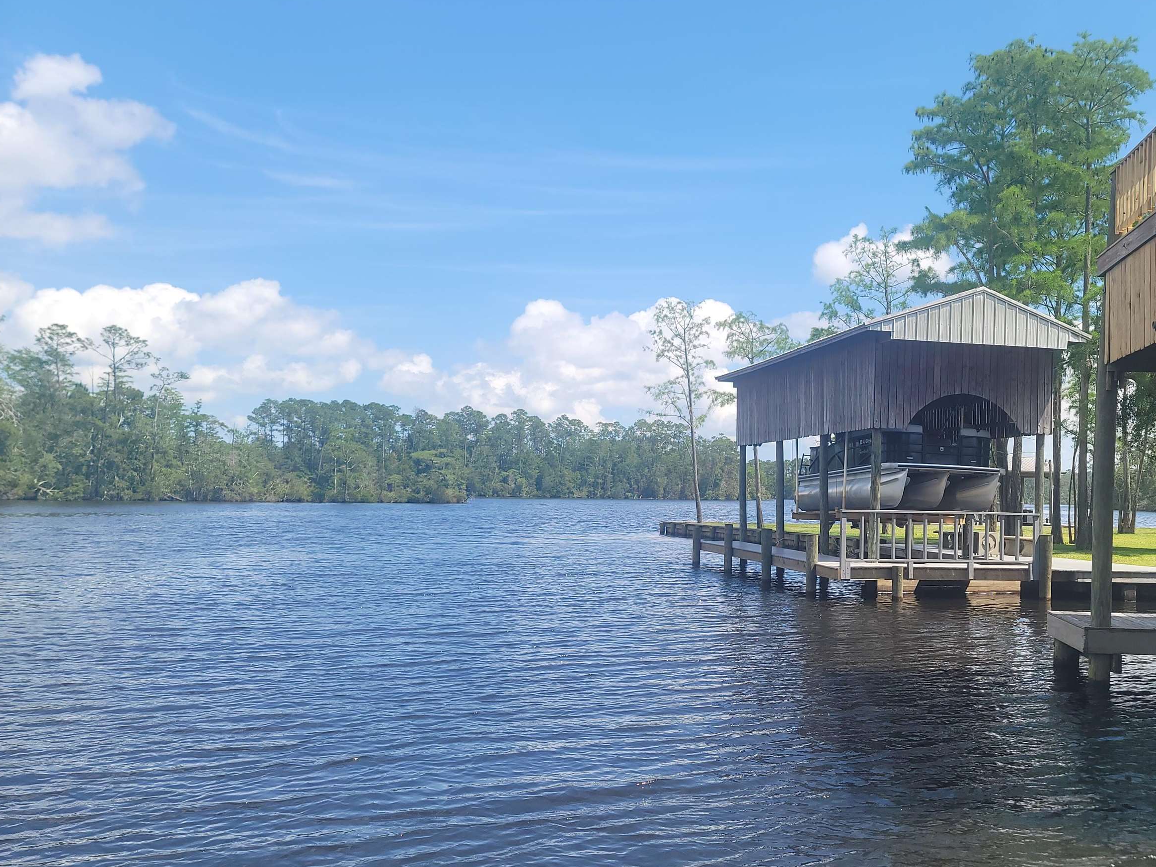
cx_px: 759
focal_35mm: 33
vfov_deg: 42.9
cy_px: 486
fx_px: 1102
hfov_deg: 54.4
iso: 20
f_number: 1.8
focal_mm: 7
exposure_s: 1/722
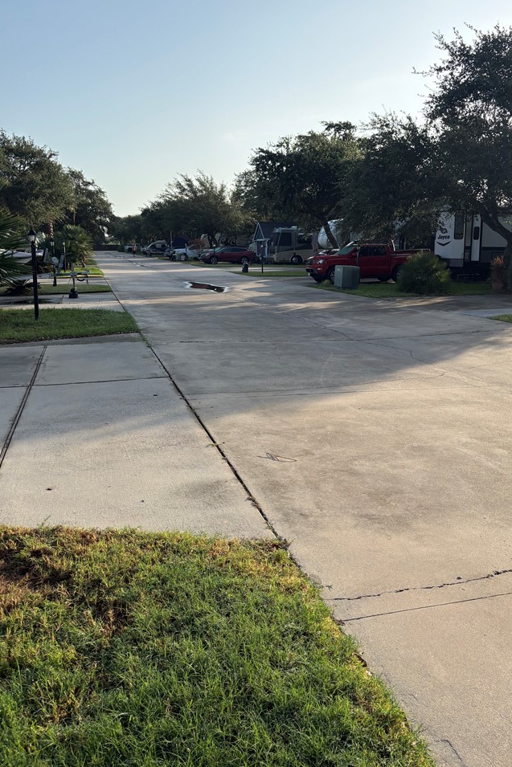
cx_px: 298
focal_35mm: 29
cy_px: 357
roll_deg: +0.7
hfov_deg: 44.8
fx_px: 618
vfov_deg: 63.6
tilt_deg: -5.9
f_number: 1.6
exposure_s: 1/3125
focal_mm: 5.96
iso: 64
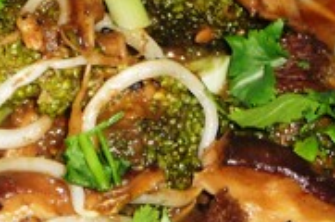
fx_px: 1644
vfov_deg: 7.7
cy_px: 144
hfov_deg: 11.5
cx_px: -43
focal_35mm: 177
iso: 100
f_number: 4.2
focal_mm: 8
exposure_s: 1/30
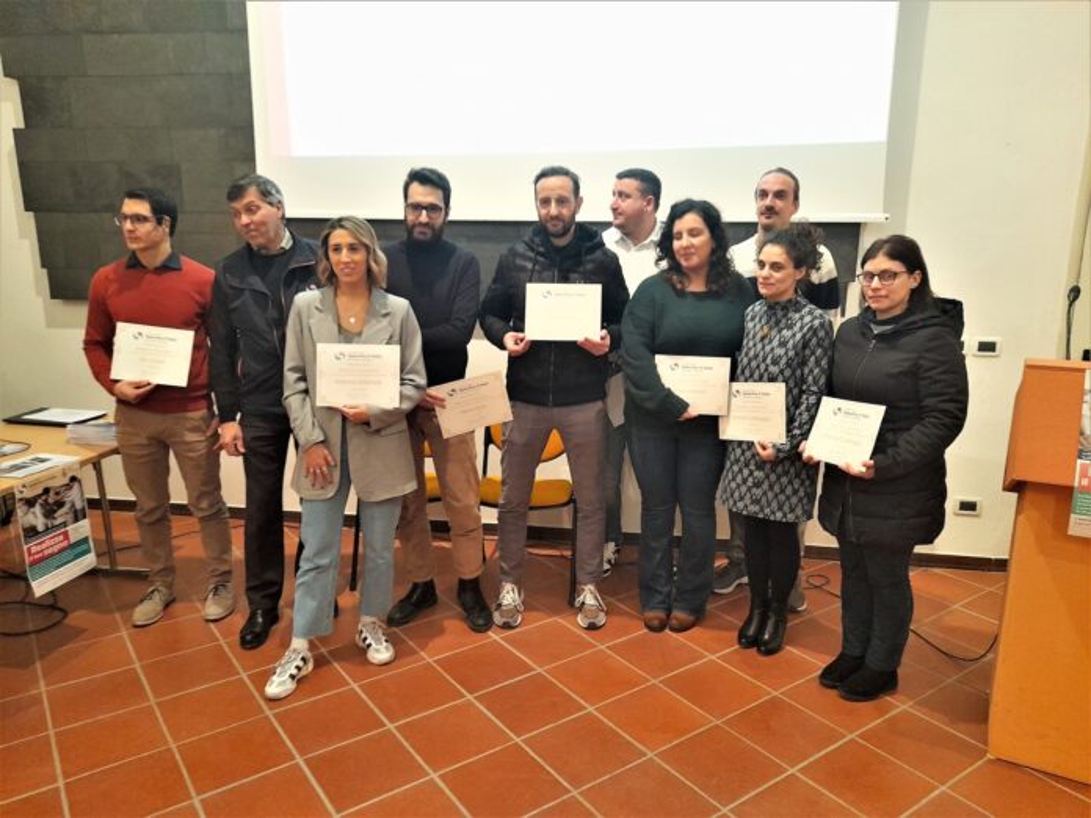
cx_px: 546
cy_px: 409
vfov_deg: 54.9
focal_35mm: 25
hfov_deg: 69.4
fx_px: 788
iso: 500
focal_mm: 4.6
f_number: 2
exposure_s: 1/25
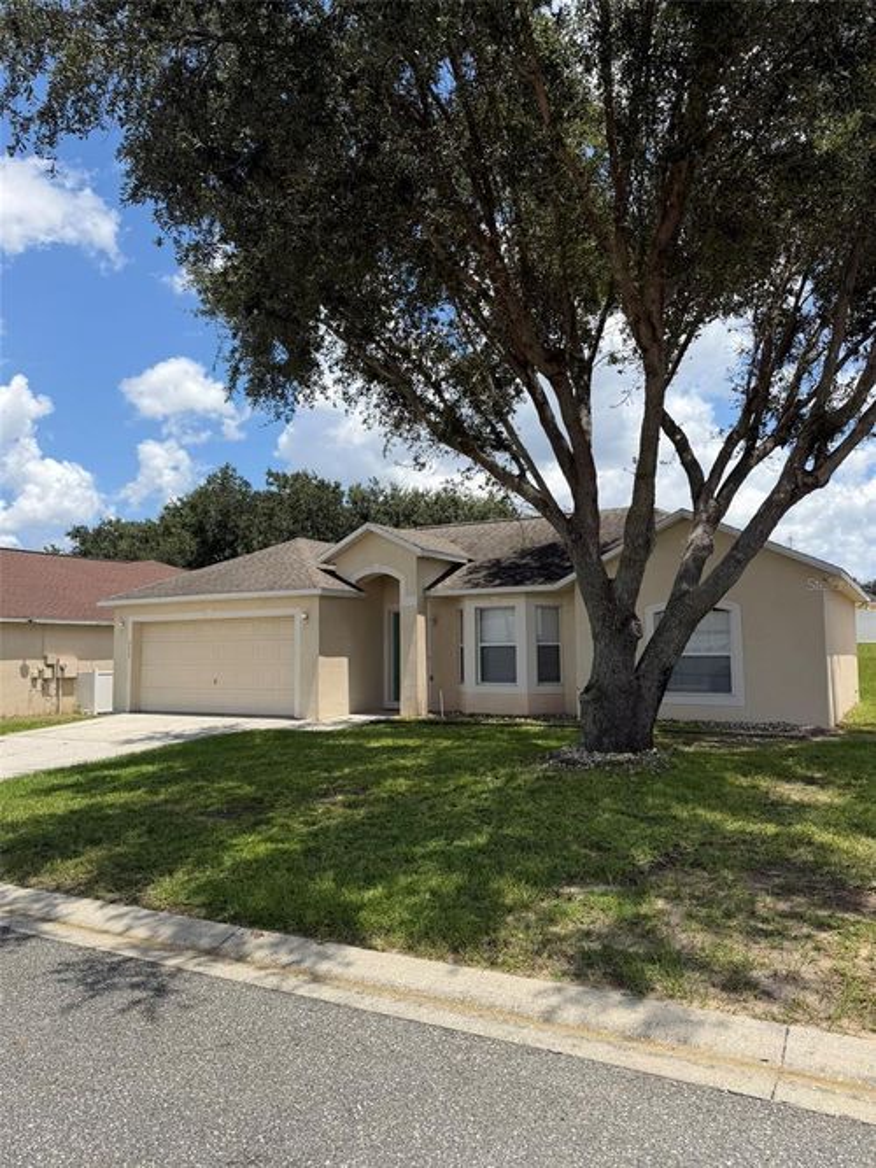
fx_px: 810
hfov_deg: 56.8
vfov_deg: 71.6
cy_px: 584
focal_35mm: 24
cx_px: 438
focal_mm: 6.76
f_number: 1.78
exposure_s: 1/4673
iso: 80
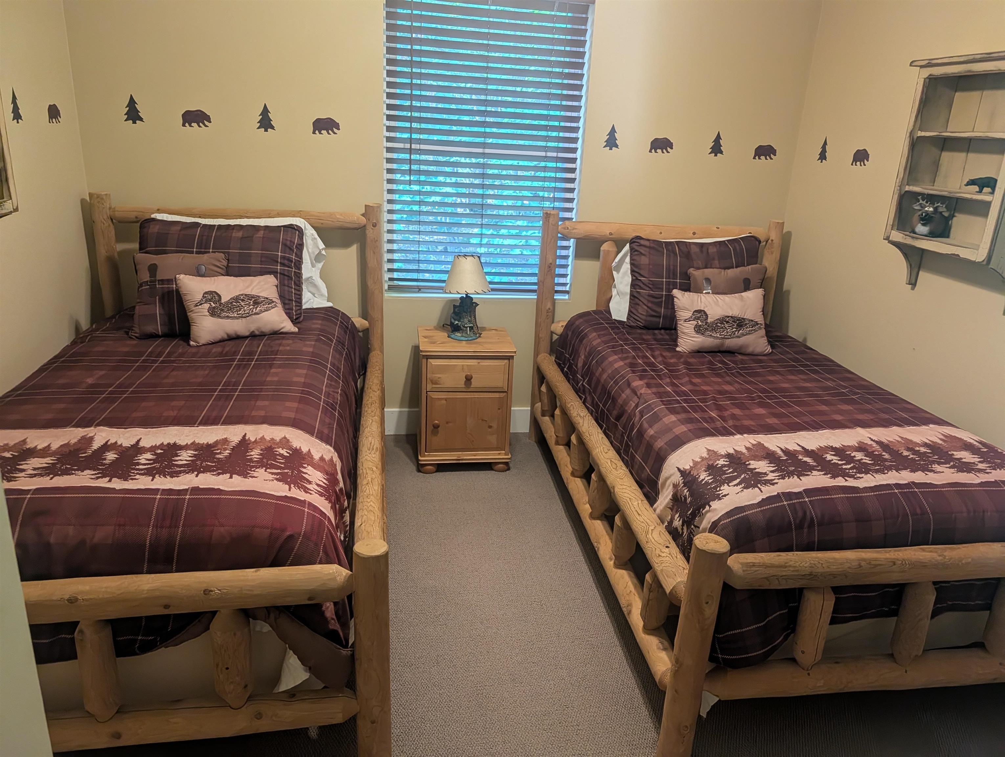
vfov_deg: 56.9
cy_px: 378
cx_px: 502
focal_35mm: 24
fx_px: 698
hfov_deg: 71.5
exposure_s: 1/120
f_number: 1.68
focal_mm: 6.9
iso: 102
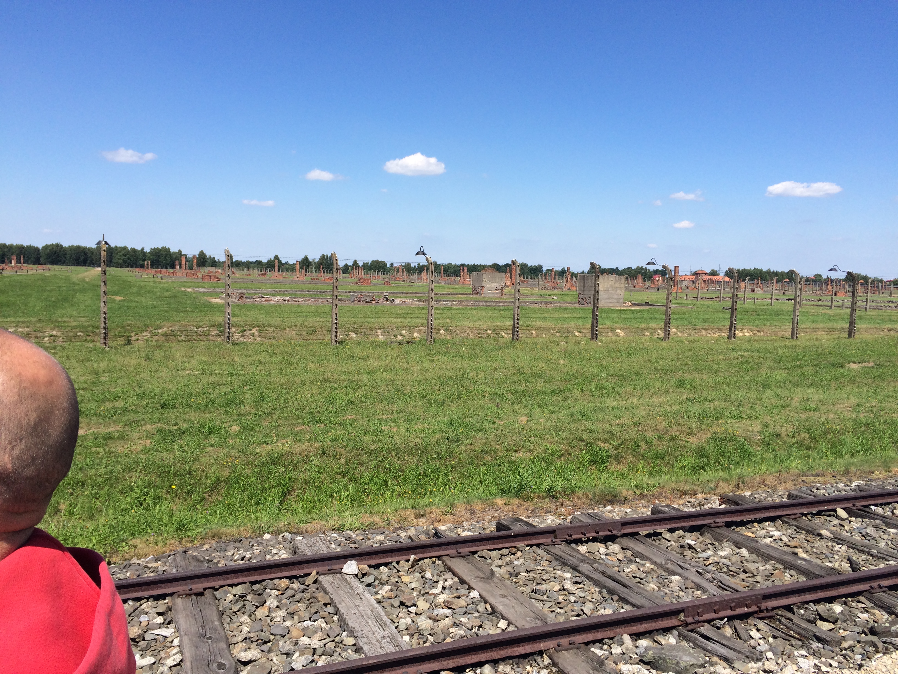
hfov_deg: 61.7
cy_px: 337
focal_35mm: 29
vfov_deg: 48.2
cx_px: 449
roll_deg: +0.0
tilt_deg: -1.7
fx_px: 752
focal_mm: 4.15
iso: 32
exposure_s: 1/2053
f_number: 2.2
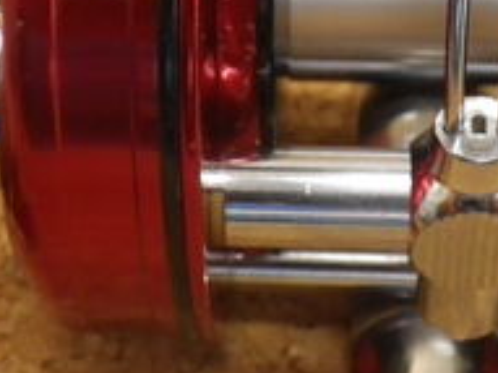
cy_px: 110
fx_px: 1639
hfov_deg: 17.3
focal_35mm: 114
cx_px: 214
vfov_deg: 13.0
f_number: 3.8
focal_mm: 6.1
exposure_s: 1/50
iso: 400
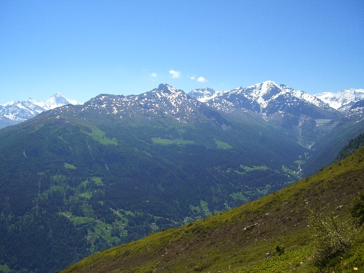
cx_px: 182
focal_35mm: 38
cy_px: 136
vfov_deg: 37.7
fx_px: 400
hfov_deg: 49.0
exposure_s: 1/320
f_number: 5.6
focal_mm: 7.9
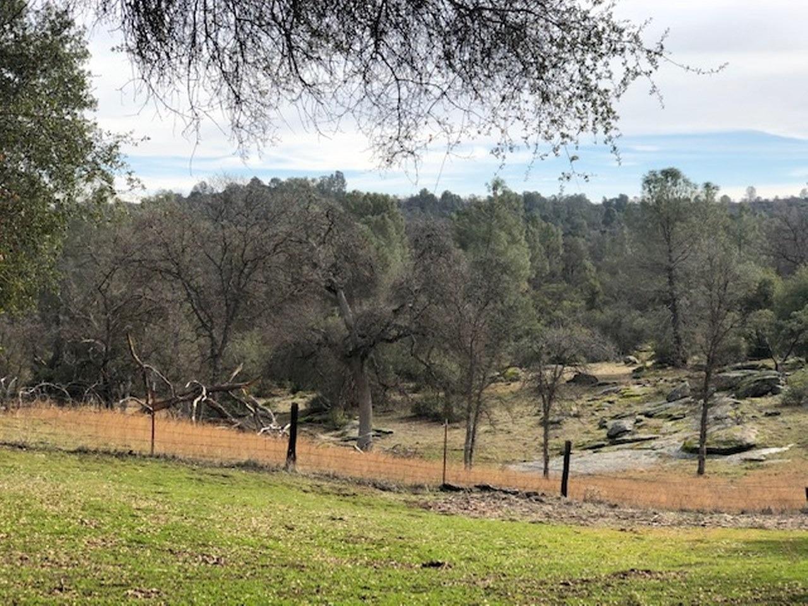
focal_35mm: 57
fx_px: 1330
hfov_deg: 33.8
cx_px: 404
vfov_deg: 25.7
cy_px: 303
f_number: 2.8
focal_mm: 6.6
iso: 20
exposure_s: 1/656
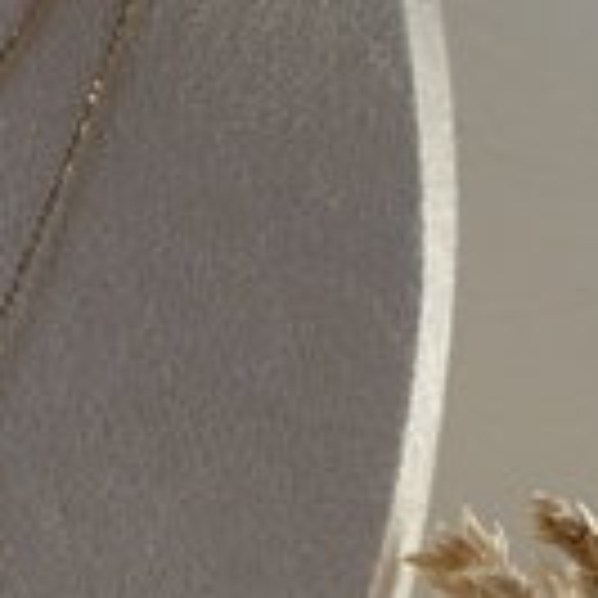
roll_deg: +0.1
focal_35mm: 184
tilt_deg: -3.4
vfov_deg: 9.5
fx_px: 3596
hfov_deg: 9.4
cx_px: 0
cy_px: 515
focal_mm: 5.96
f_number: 1.6
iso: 32
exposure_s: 1/221
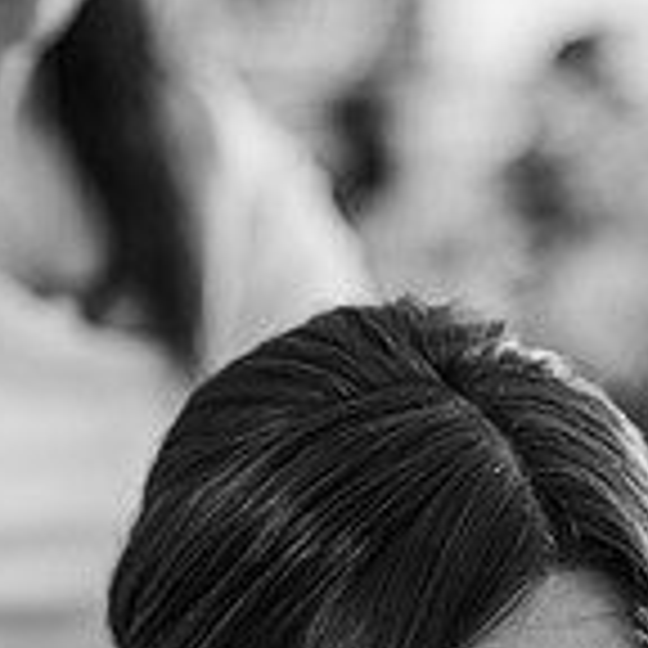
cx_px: 425
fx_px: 4765
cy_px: 680
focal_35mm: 225
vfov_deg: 7.7
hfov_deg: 7.8
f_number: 1.8
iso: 1000
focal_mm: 85
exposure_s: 1/200
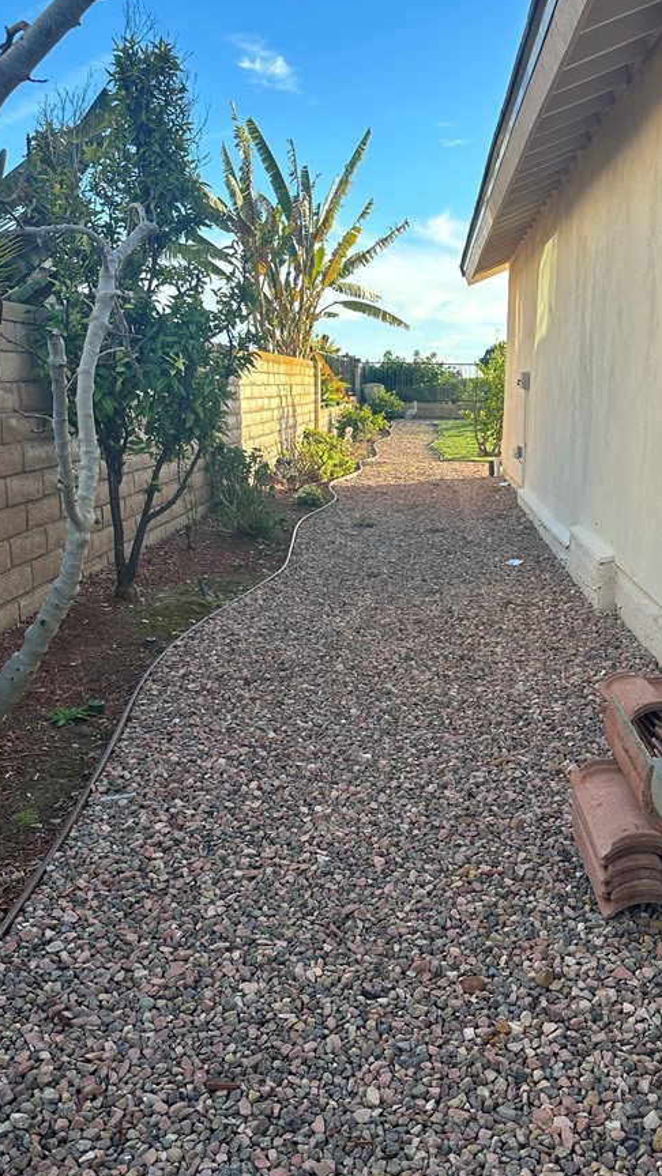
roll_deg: -0.8
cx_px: 417
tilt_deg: -13.2
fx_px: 967
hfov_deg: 37.5
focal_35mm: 31
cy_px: 595
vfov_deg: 62.6
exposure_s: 1/971
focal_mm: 6.86
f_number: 1.78
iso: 80
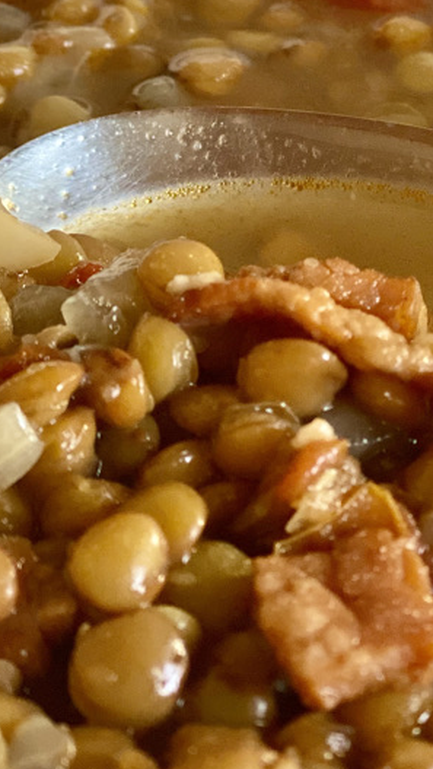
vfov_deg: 19.3
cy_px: 171
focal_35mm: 110
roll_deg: +0.1
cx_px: 329
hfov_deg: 11.0
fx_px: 2242
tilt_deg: -35.0
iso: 250
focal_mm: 6
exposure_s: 1/64
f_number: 2
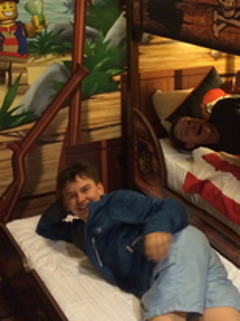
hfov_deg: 24.7
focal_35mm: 58
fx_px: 537
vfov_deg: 32.9
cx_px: 198
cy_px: 98
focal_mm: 4.12
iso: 320
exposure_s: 1/20
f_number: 2.2
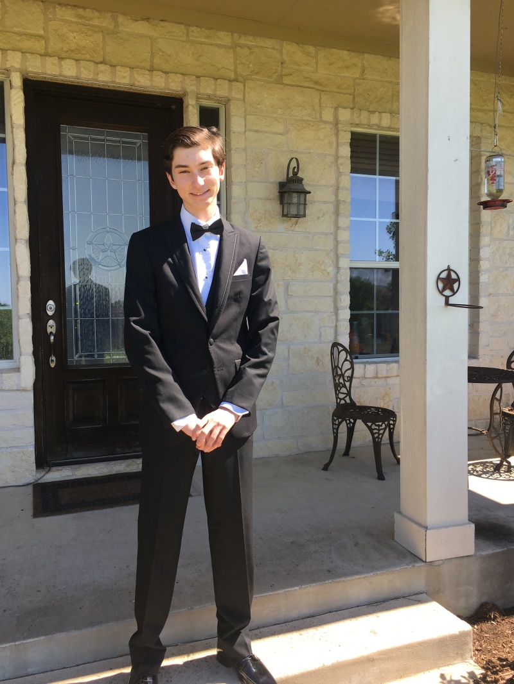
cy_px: 342
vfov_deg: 61.6
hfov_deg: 48.2
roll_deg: +1.1
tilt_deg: -1.0
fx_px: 574
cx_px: 257
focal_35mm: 29
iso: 25
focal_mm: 4.15
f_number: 2.2
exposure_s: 1/425
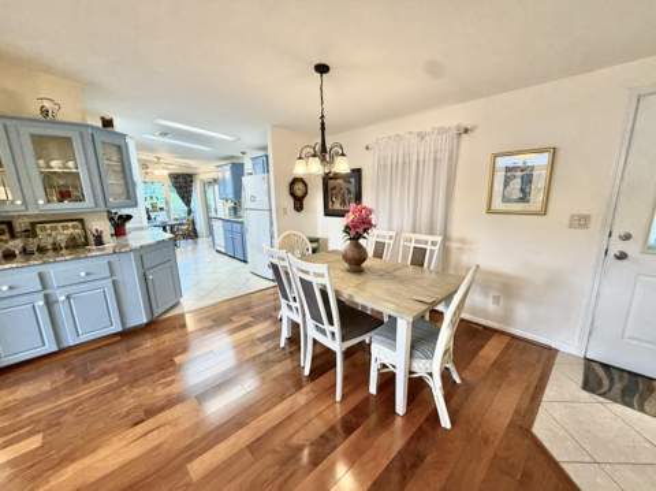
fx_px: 265
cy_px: 246
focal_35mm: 14
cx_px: 328
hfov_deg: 102.1
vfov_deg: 85.6
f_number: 2.2
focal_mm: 2.22
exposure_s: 1/60
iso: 250
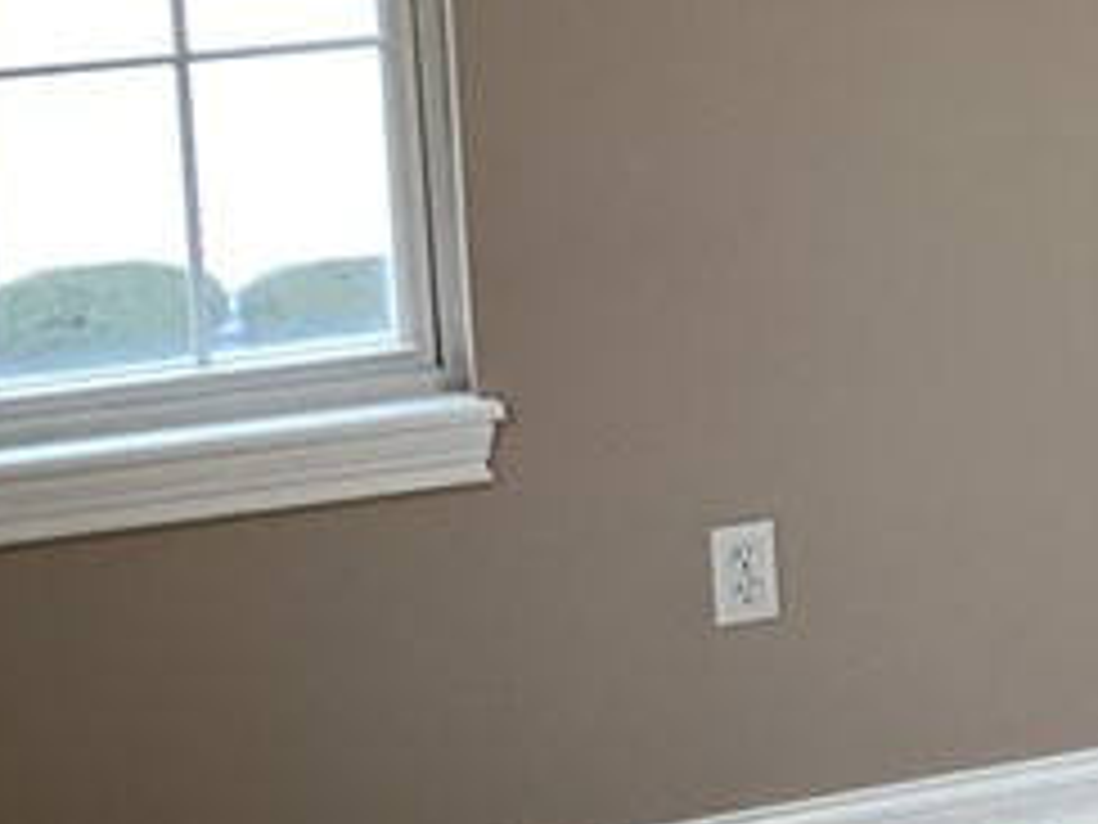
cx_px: 1890
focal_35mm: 130
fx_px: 4124
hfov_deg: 13.8
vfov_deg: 11.2
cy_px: -81
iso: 50
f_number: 2.4
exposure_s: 1/60
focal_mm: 3.3
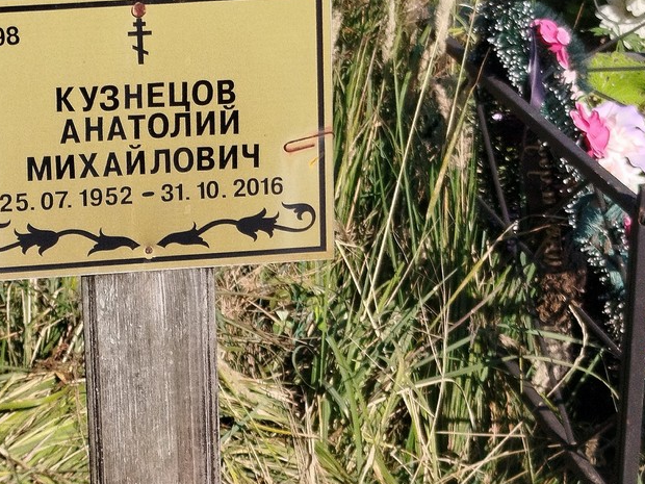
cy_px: 286
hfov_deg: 46.4
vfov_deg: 35.9
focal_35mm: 40
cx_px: 240
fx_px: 745
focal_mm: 5.31
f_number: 1.7
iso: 50
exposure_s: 1/706
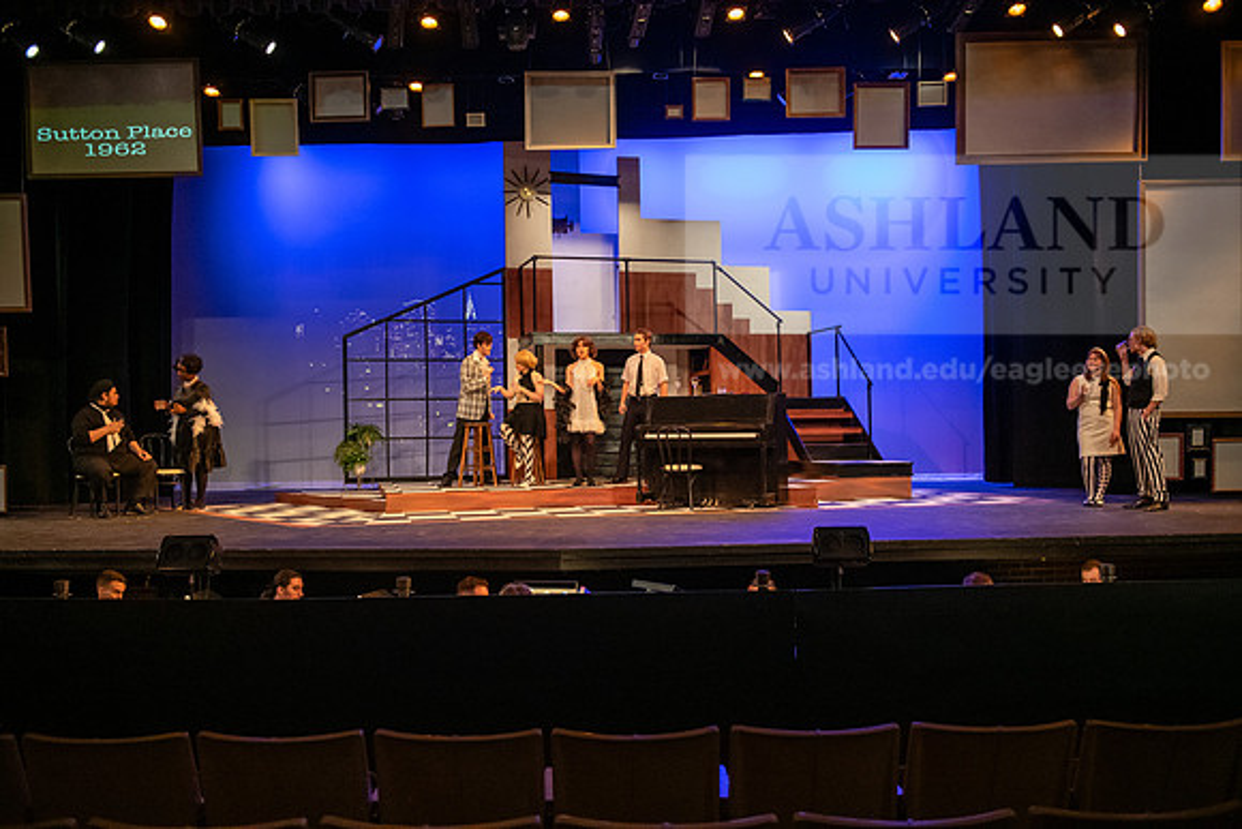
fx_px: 1104
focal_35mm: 32
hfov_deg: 58.7
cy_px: 414
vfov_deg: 41.1
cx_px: 621
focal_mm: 32
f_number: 3.2
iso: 3200
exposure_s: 1/200
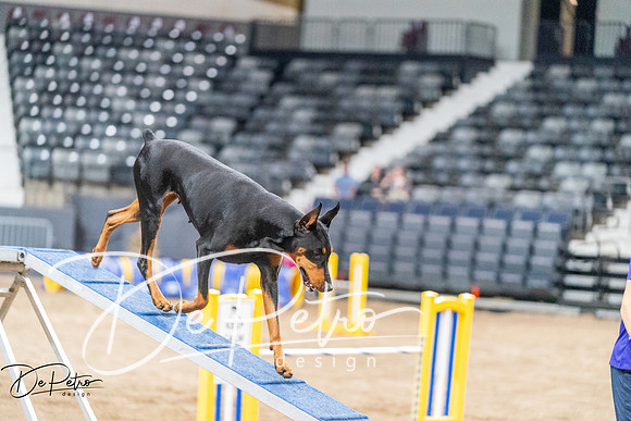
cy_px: 210
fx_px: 2104
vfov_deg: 11.4
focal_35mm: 120
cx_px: 316
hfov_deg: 17.1
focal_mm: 120
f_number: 2.8
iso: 12800
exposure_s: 1/250
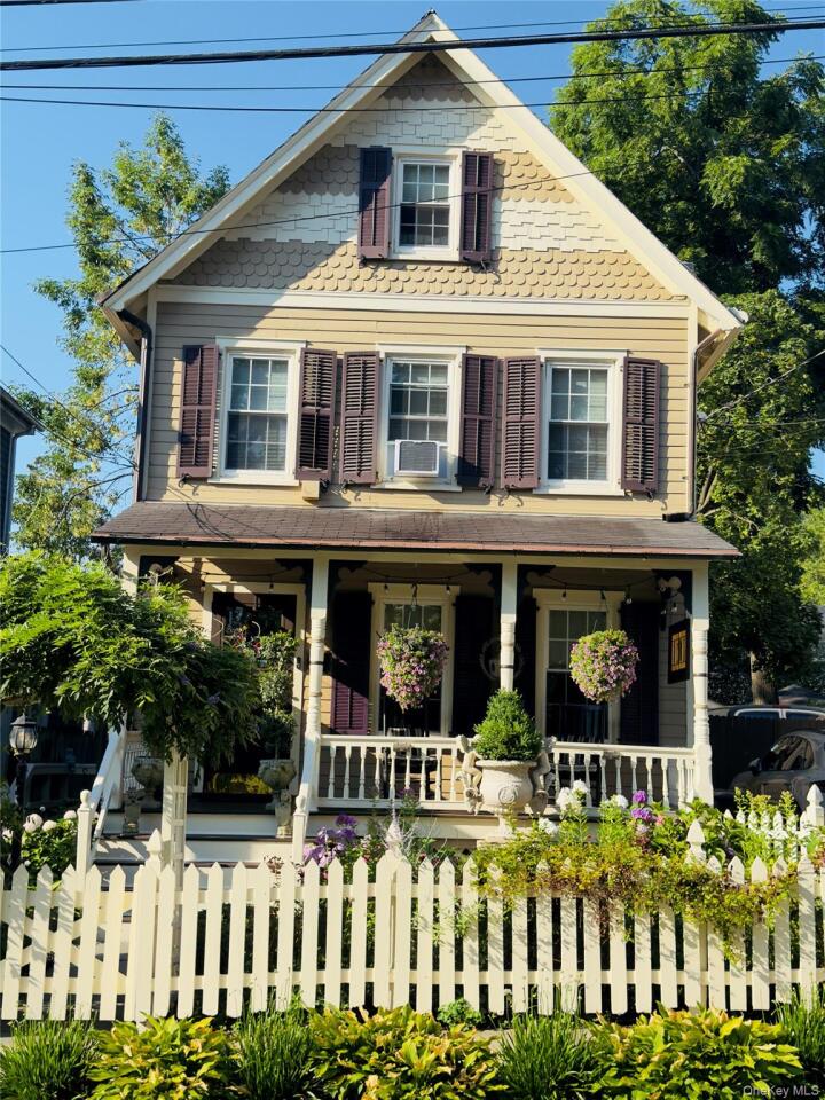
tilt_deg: +8.2
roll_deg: -1.9
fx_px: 1366
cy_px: 550
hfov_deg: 33.6
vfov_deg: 43.9
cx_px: 412
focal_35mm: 43
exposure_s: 1/3311
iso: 64
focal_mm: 6.76
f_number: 1.78
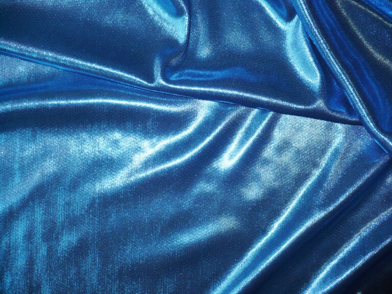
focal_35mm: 37
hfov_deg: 50.1
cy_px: 147
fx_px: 419
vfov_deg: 38.7
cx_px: 196
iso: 100
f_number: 2.8
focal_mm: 6.1
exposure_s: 1/30
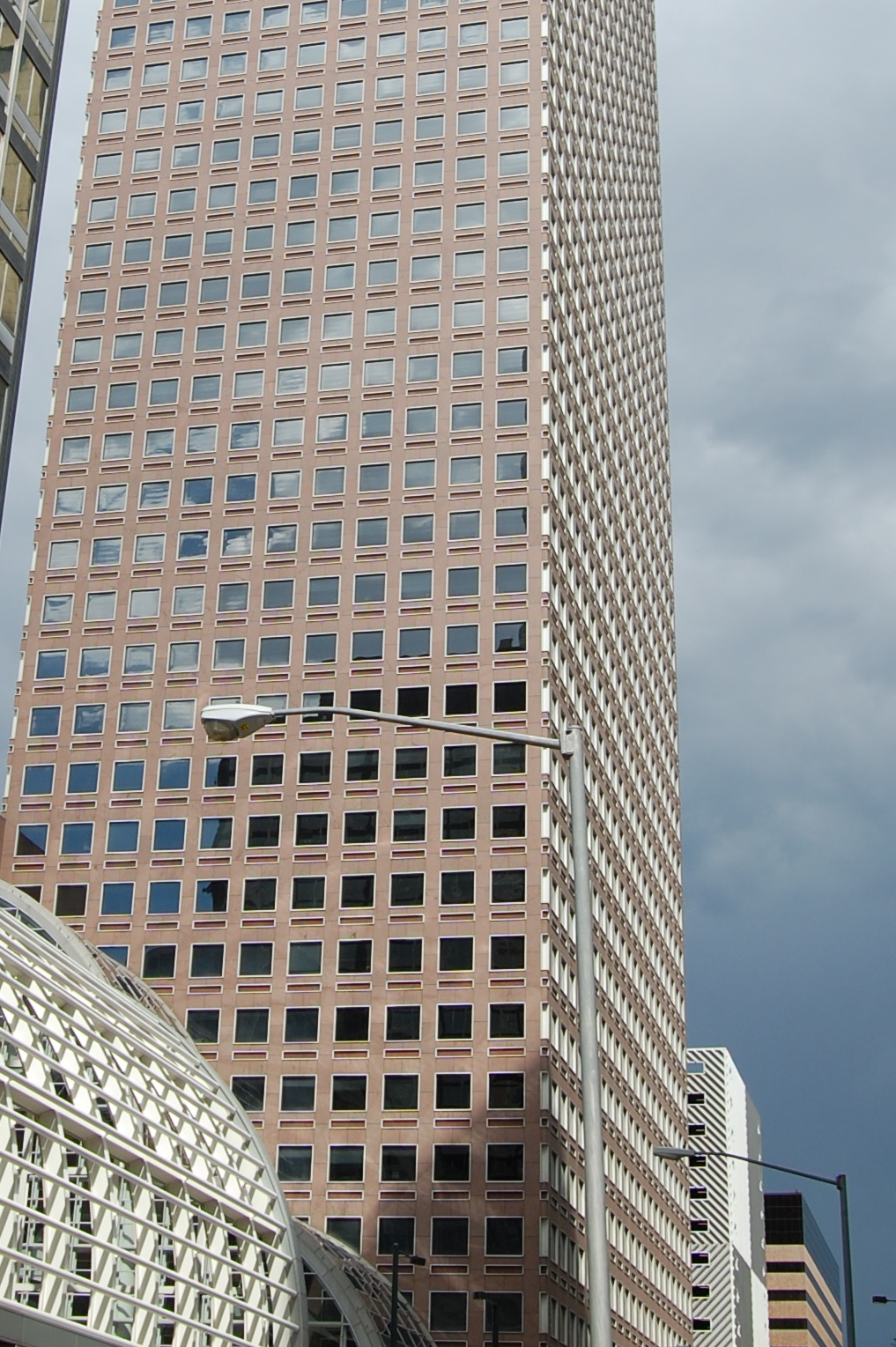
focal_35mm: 59
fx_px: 2206
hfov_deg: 22.9
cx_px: 344
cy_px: 371
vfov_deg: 33.4
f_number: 10
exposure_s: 1/400
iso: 200
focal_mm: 20
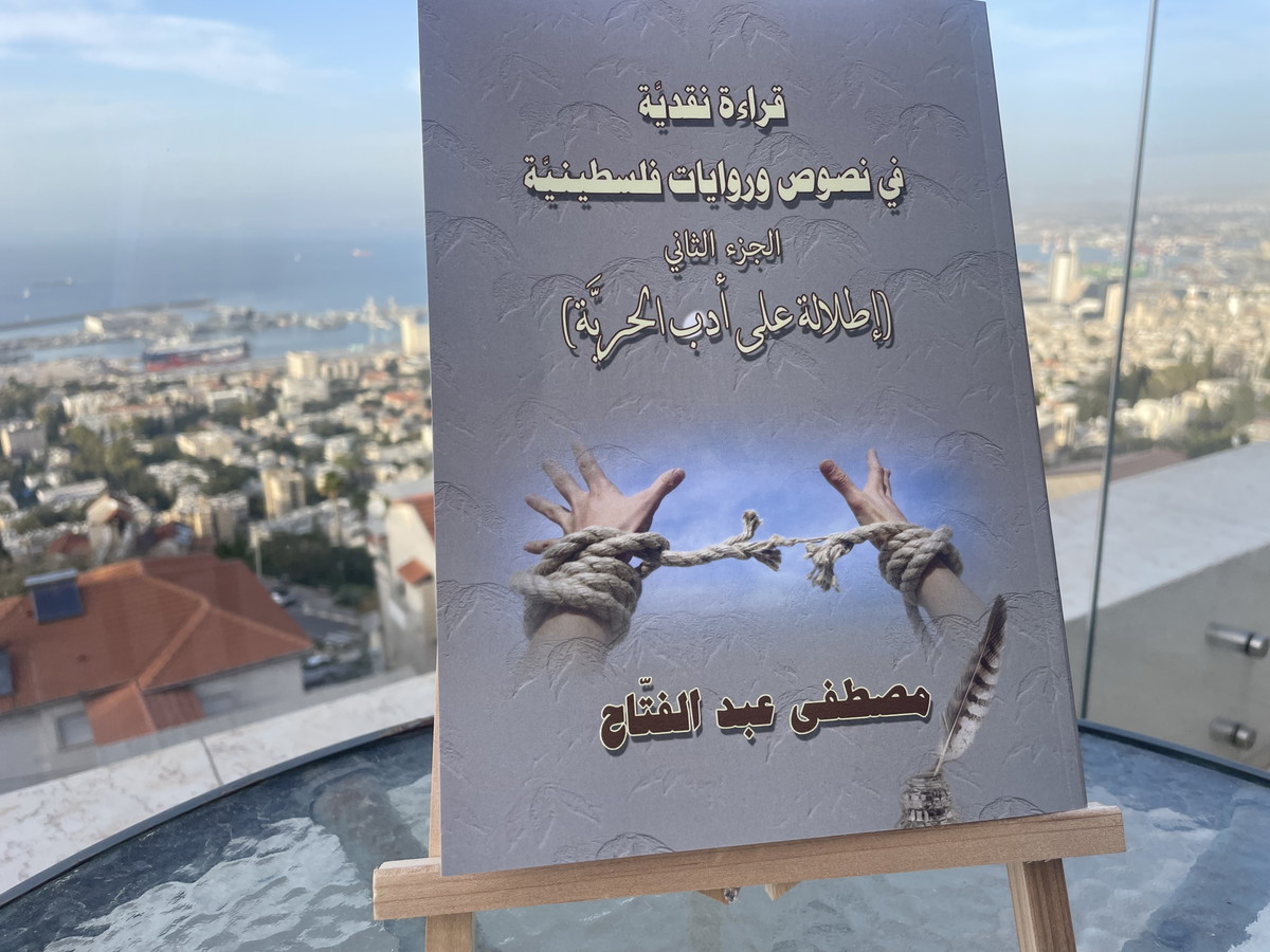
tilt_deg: -15.2
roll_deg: +1.5
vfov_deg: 53.1
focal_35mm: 26
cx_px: 635
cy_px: 476
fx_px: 954
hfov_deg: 67.3
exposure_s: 1/955
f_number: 1.6
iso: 32
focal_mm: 4.2
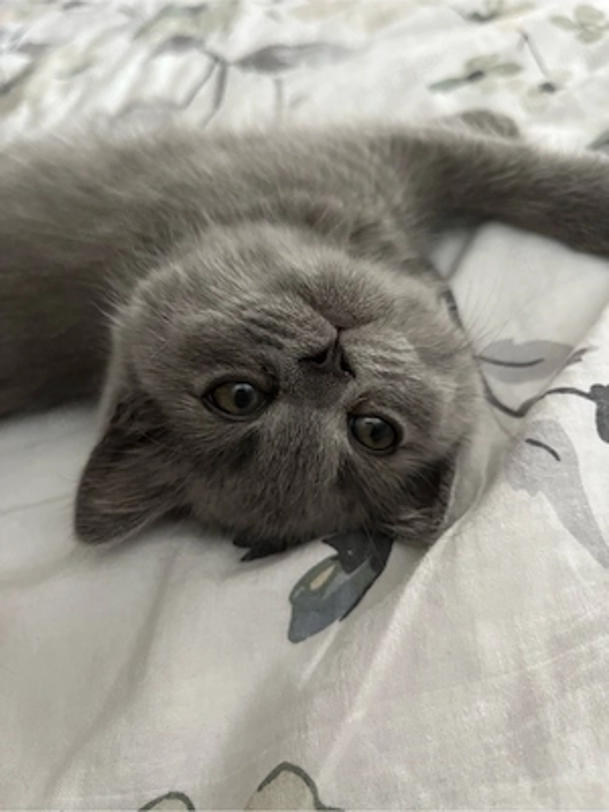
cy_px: 406
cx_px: 304
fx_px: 610
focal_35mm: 26
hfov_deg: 53.1
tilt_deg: -44.7
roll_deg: +17.8
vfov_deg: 67.3
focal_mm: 5.1
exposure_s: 1/30
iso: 1000
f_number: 1.6
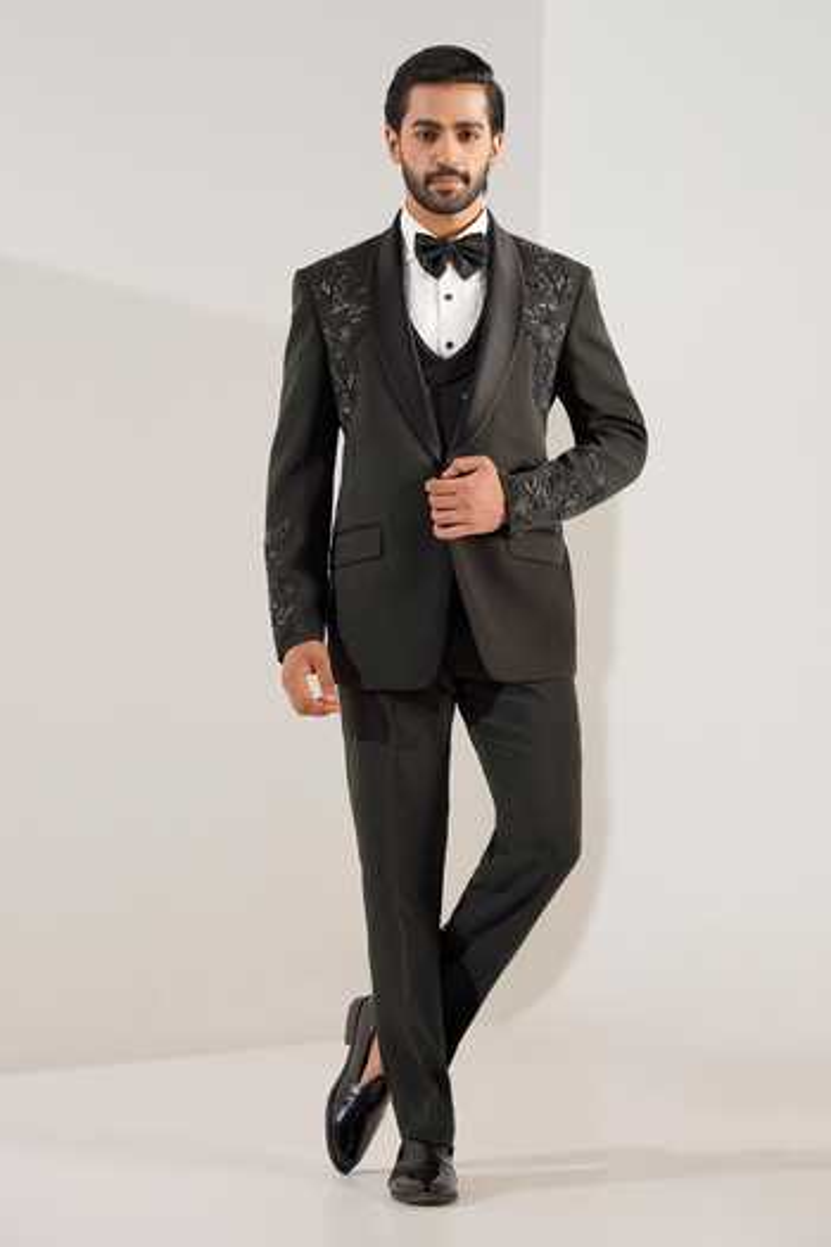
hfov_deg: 19.5
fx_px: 2424
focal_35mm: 70
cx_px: 416
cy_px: 624
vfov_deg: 28.8
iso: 250
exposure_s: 1/125
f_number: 4.5
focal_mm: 70
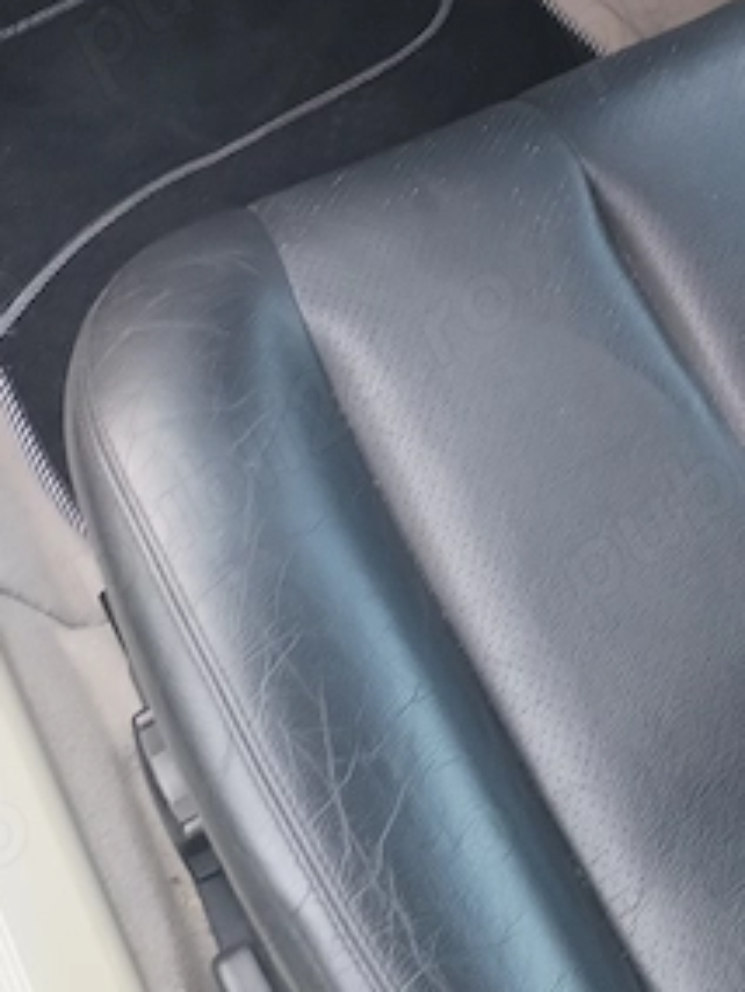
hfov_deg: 20.1
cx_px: 536
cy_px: 17
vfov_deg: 25.4
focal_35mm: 73
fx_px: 2093
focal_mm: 4.75
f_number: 1.8
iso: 500
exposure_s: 1/24
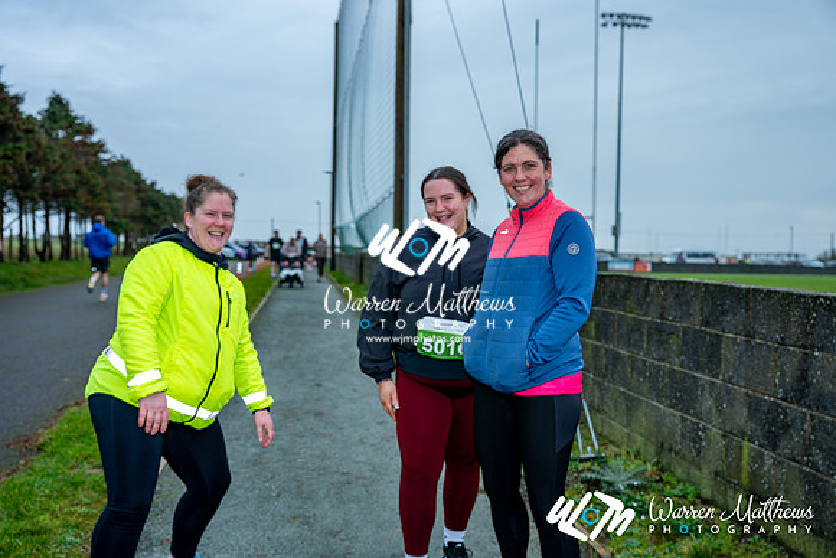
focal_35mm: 36
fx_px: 836
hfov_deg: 53.1
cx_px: 418
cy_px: 279
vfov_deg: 36.9
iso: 100
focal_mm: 36
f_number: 4
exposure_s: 1/200
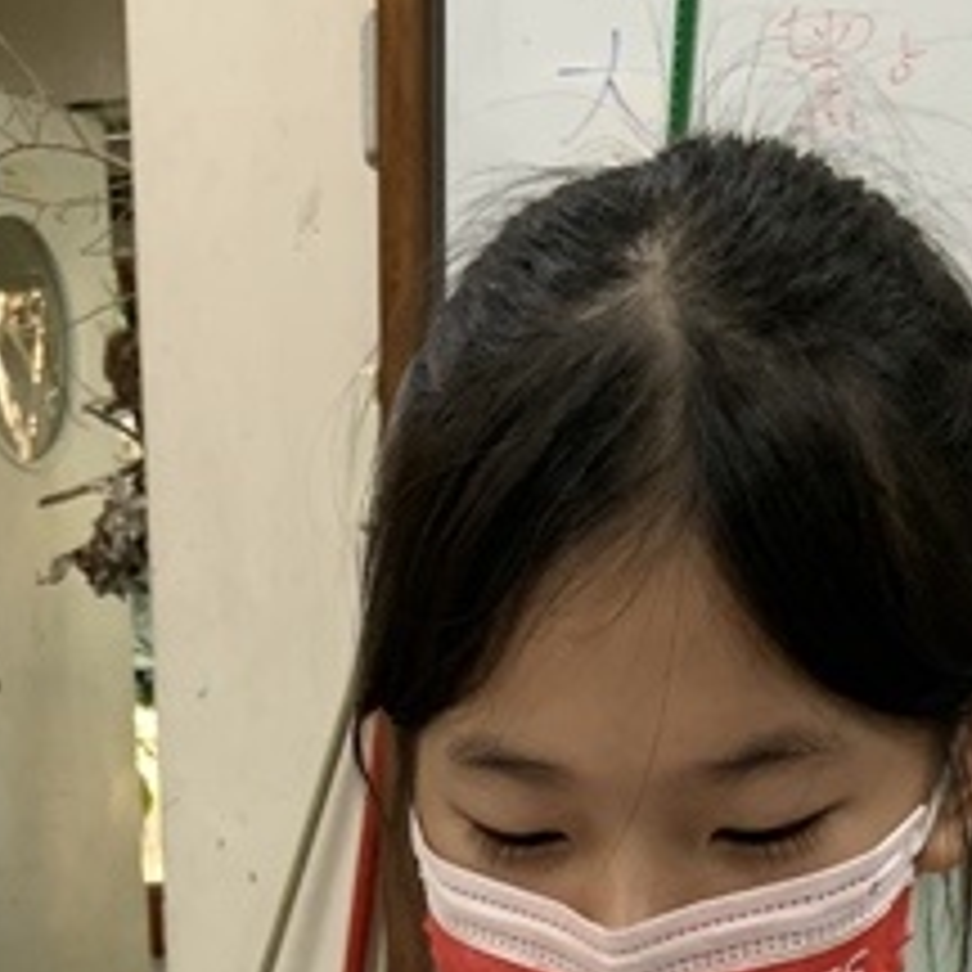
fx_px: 2541
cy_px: 1665
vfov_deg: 18.0
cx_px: 295
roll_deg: +1.9
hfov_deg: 21.5
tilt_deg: -21.7
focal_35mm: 80
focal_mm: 4.25
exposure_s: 1/60
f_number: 1.8
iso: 64
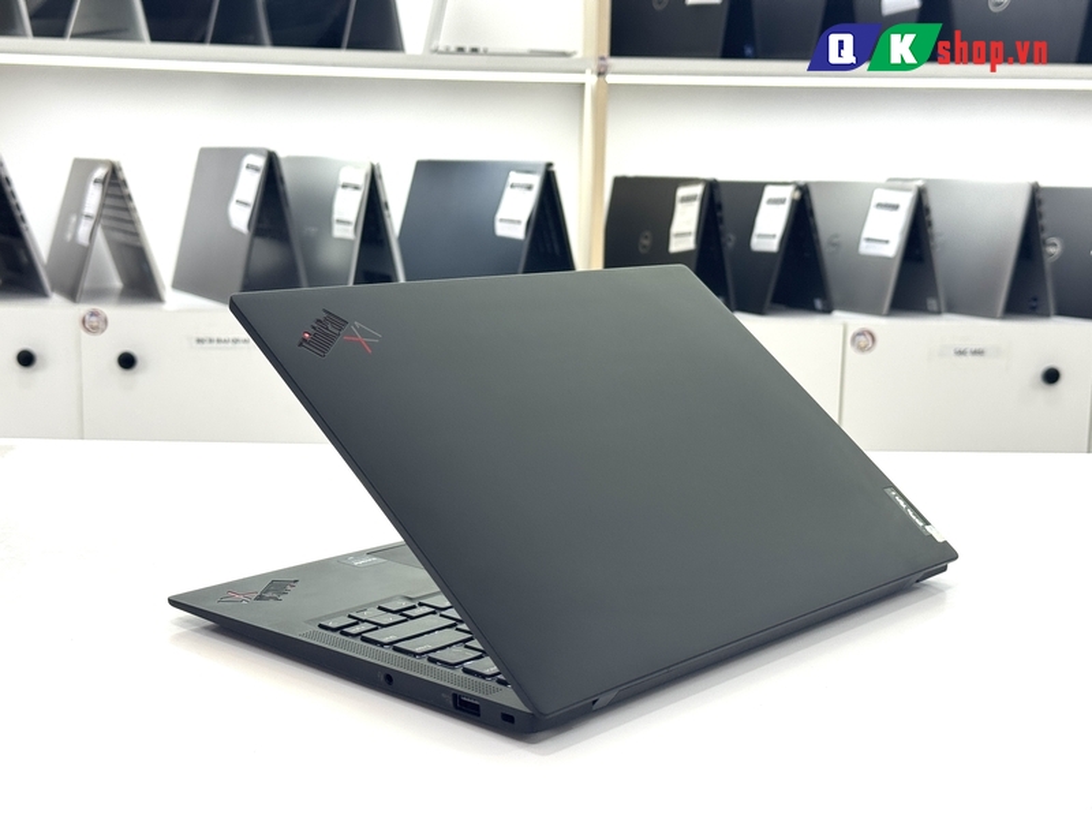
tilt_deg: -9.5
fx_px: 1514
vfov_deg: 30.3
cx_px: 546
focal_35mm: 48
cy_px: 410
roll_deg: -0.5
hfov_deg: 39.7
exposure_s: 1/100
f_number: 1.78
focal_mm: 6.76
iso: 64
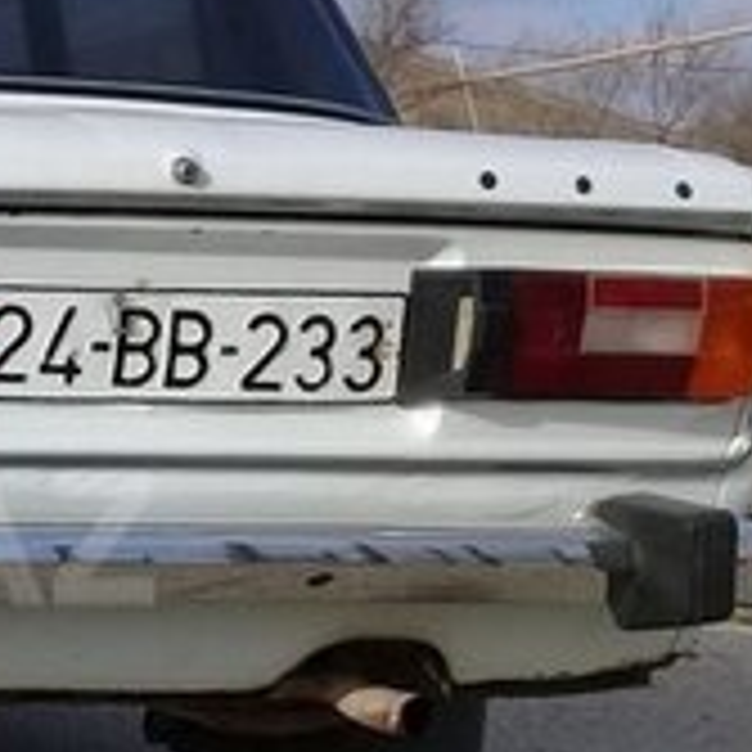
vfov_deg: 16.1
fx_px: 2654
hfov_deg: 15.2
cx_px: -306
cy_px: 538
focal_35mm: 108
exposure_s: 1/1969
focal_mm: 3.3
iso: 50
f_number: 2.2
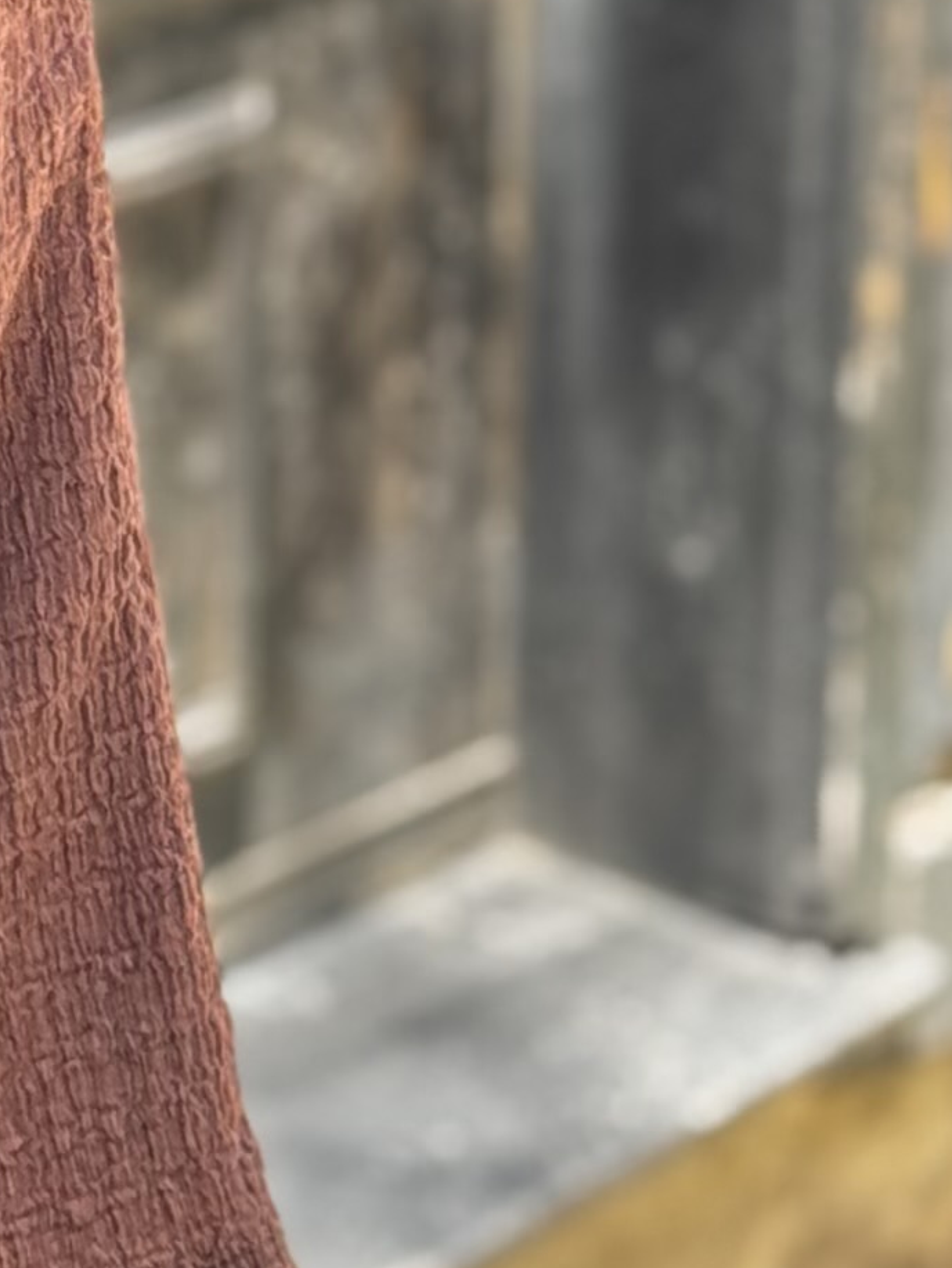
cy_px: 3
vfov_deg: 9.3
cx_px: -1024
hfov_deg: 6.8
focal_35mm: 211
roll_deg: +0.9
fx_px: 7735
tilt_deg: -11.7
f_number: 1.78
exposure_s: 1/173
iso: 64
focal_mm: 6.76
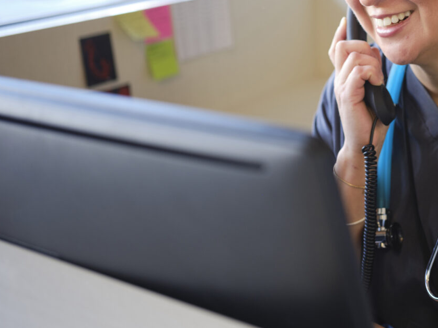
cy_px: 92
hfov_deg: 28.6
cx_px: 365
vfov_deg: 22.1
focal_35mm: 66
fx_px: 835
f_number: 2.8
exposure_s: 1/125
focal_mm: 45
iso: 500
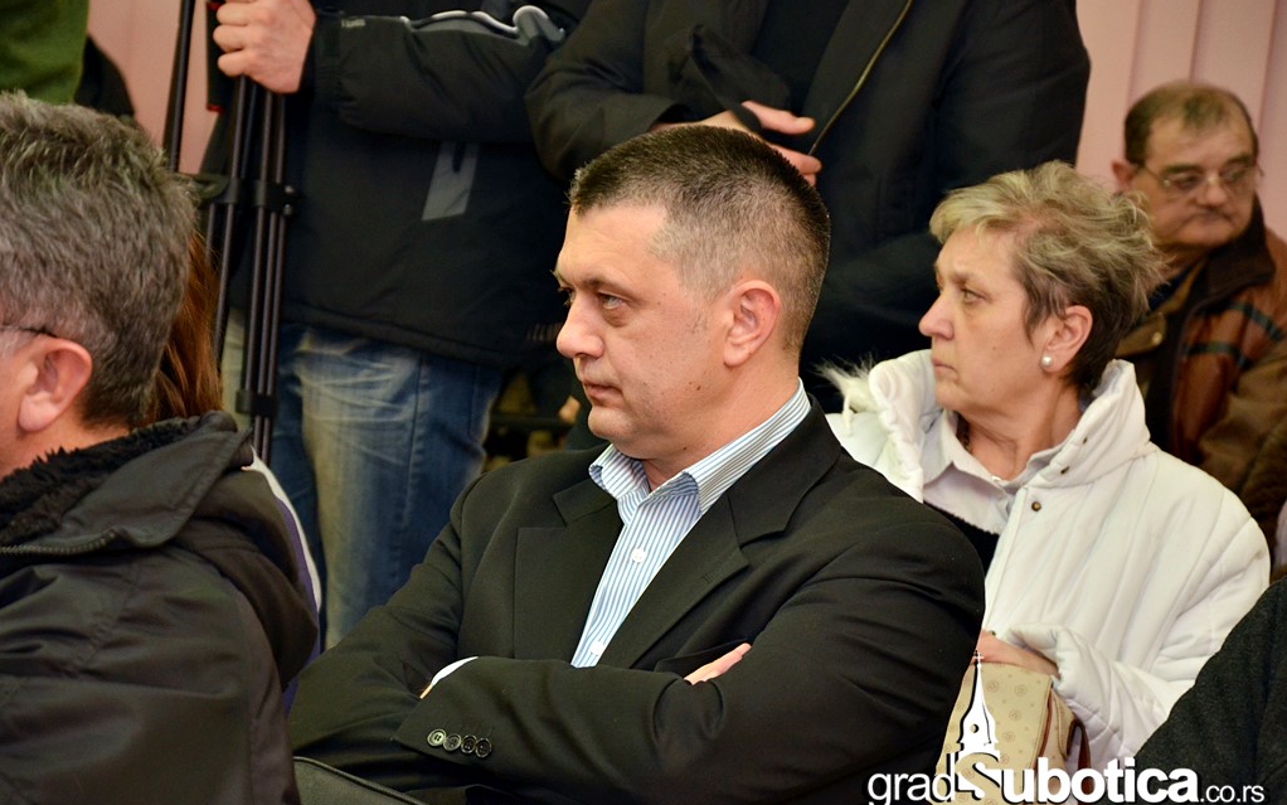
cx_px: 644
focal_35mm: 161
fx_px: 5630
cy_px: 414
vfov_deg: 8.2
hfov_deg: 13.0
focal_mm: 105
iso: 800
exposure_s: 1/50
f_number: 5.6
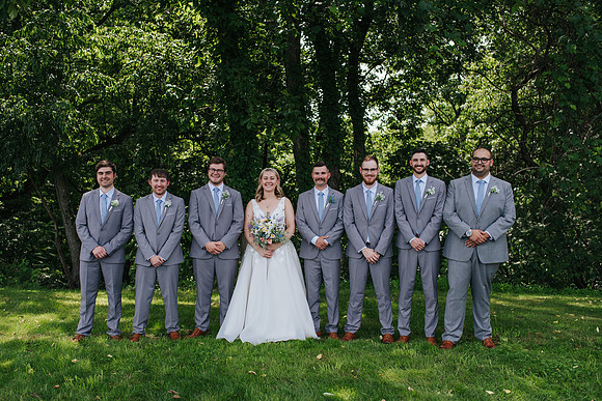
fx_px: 629
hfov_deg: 51.1
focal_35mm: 38
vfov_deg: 35.4
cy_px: 215
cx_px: 288
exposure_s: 1/400
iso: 110
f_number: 3.2
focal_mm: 35
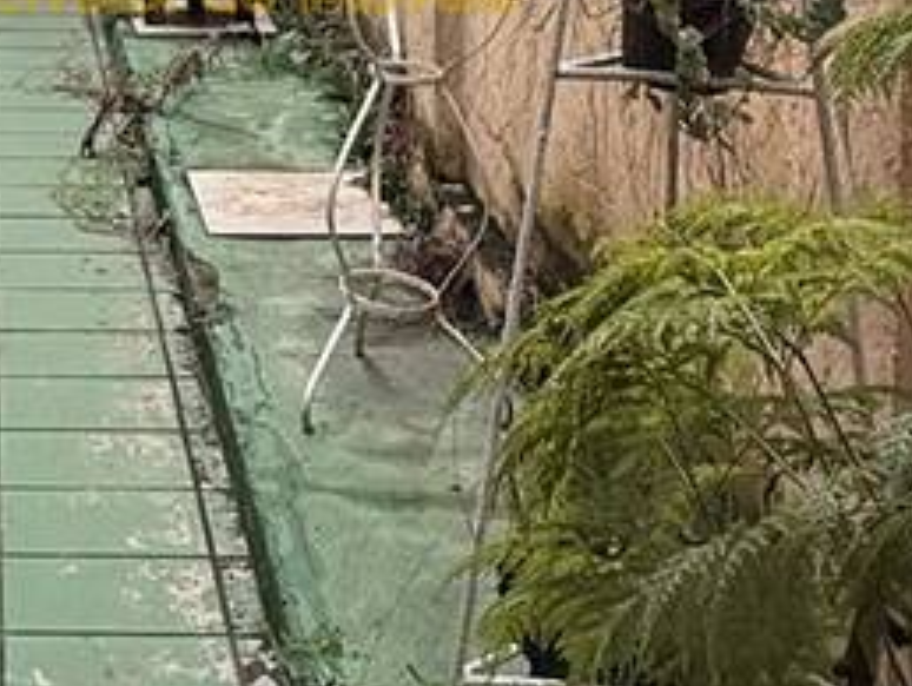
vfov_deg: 17.1
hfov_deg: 23.5
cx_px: -85
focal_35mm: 78
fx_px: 2057
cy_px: -339
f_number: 2.2
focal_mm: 2.22
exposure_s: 1/363
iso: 50
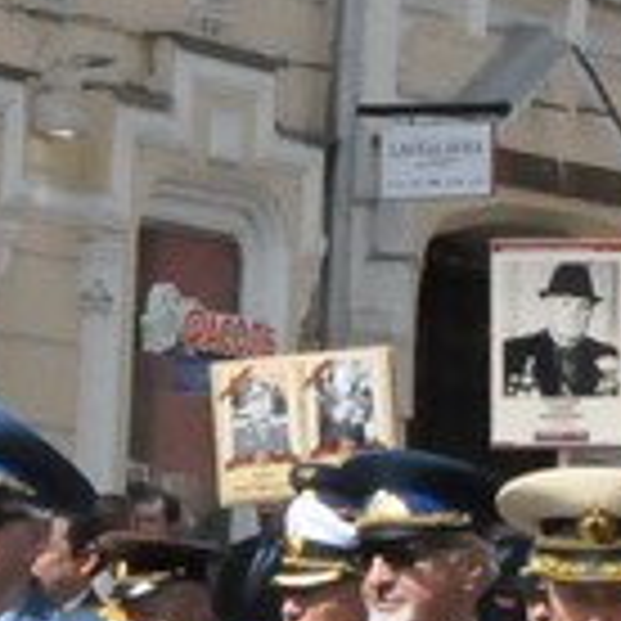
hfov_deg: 5.0
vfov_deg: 5.1
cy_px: 324
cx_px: 1274
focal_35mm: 342
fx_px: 6941
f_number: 14
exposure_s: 1/4000
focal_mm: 32
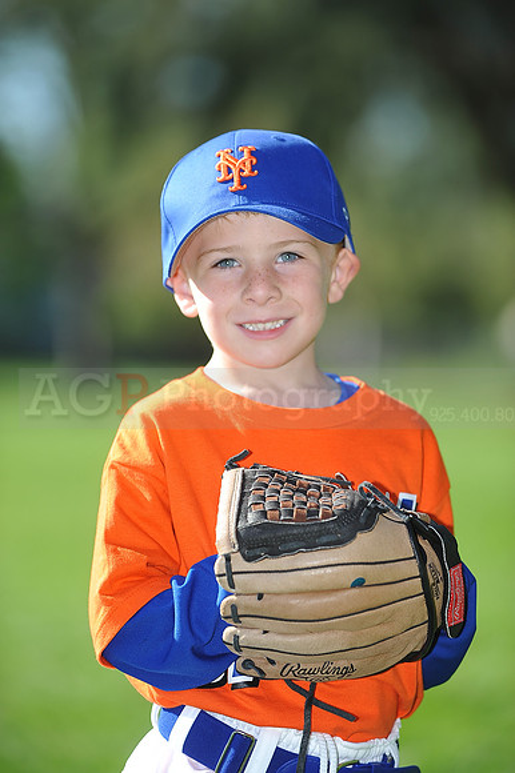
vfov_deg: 10.3
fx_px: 4296
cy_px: 386
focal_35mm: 200
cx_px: 258
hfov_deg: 6.9
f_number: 4
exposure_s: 1/800
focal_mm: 200
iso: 200
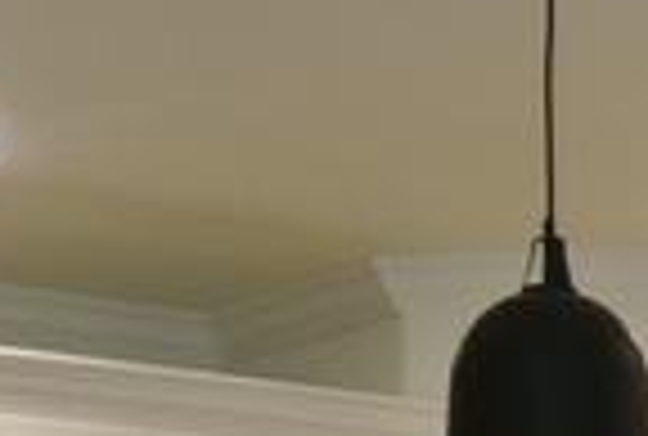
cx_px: 738
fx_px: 2961
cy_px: 885
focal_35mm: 164
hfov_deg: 12.3
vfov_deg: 8.0
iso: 400
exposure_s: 1/60
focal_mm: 14
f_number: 6.3
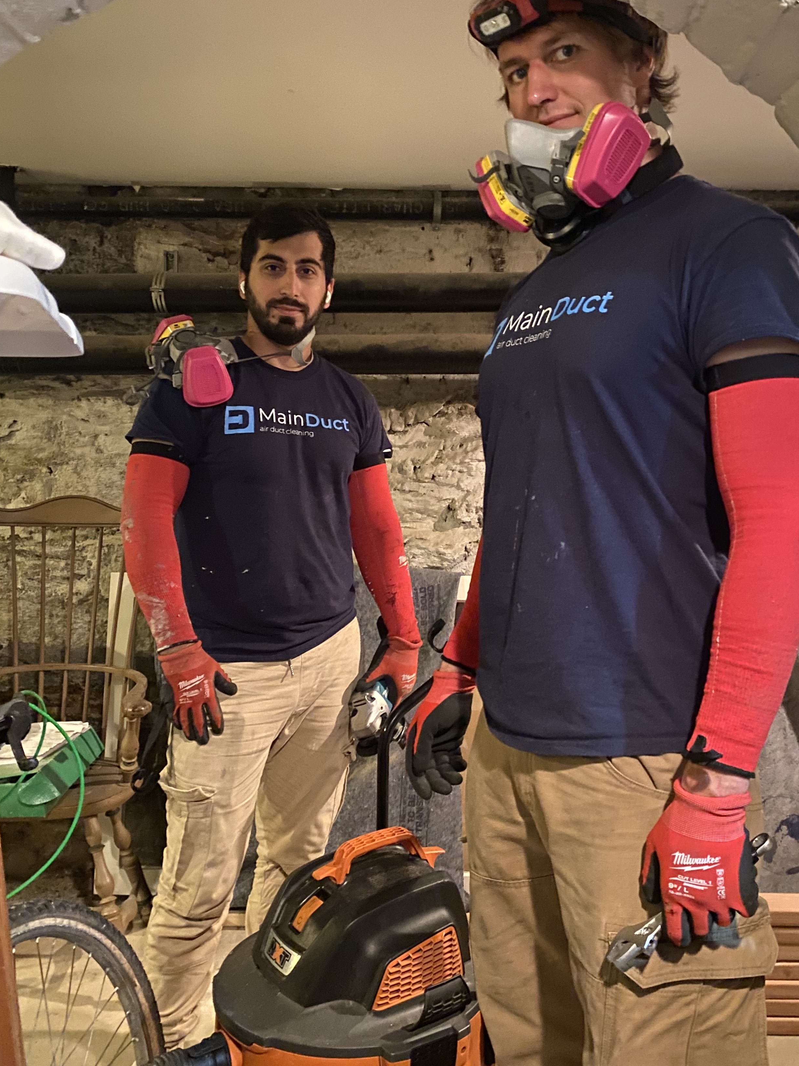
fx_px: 985
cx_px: 437
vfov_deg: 56.7
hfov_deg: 44.1
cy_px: 472
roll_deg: -2.1
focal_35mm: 32
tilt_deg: -1.4
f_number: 1.8
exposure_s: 1/20
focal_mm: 4.25
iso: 1000
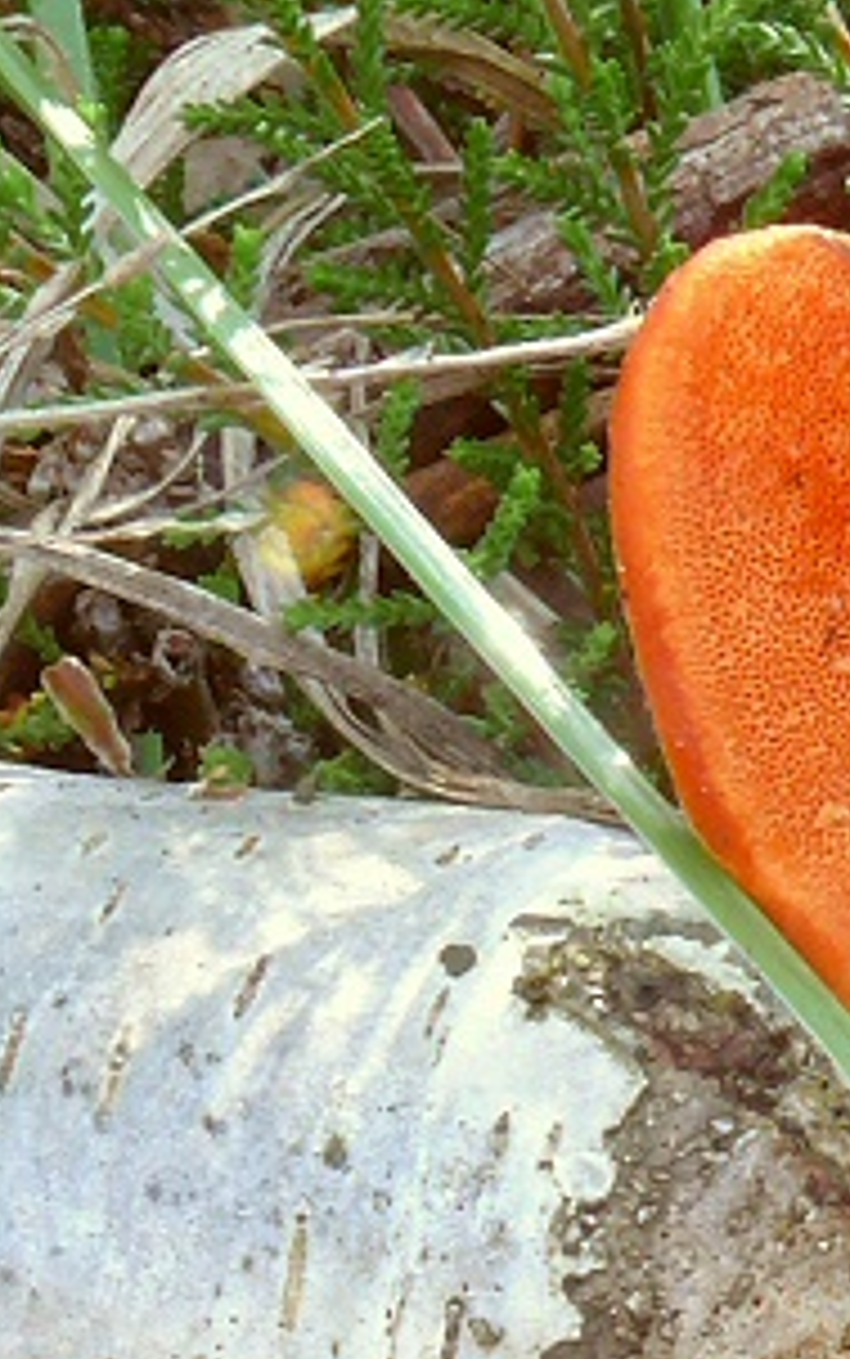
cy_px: 1168
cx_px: 1142
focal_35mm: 86
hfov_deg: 14.5
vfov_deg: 23.6
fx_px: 3185
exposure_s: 1/2.5
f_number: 11
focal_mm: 7.4
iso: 100
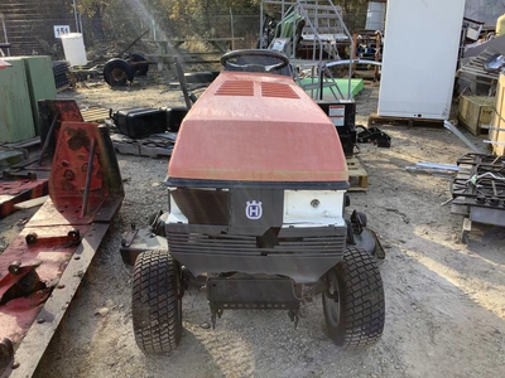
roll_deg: +1.1
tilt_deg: -19.6
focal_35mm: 31
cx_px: 252
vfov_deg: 45.4
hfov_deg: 58.4
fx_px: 452
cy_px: 189
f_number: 2.4
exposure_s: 1/223
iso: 25
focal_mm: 3.3
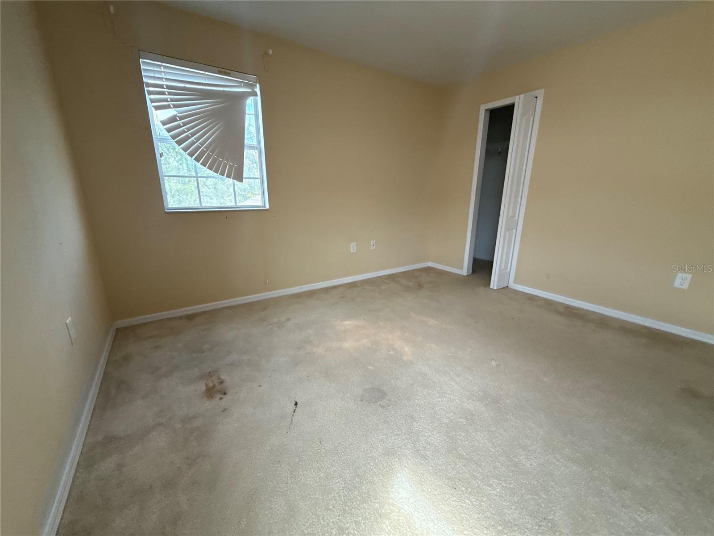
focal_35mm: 14
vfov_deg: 85.7
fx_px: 289
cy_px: 268
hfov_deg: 102.1
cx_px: 357
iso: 160
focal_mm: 2.22
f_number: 2.2
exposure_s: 1/120
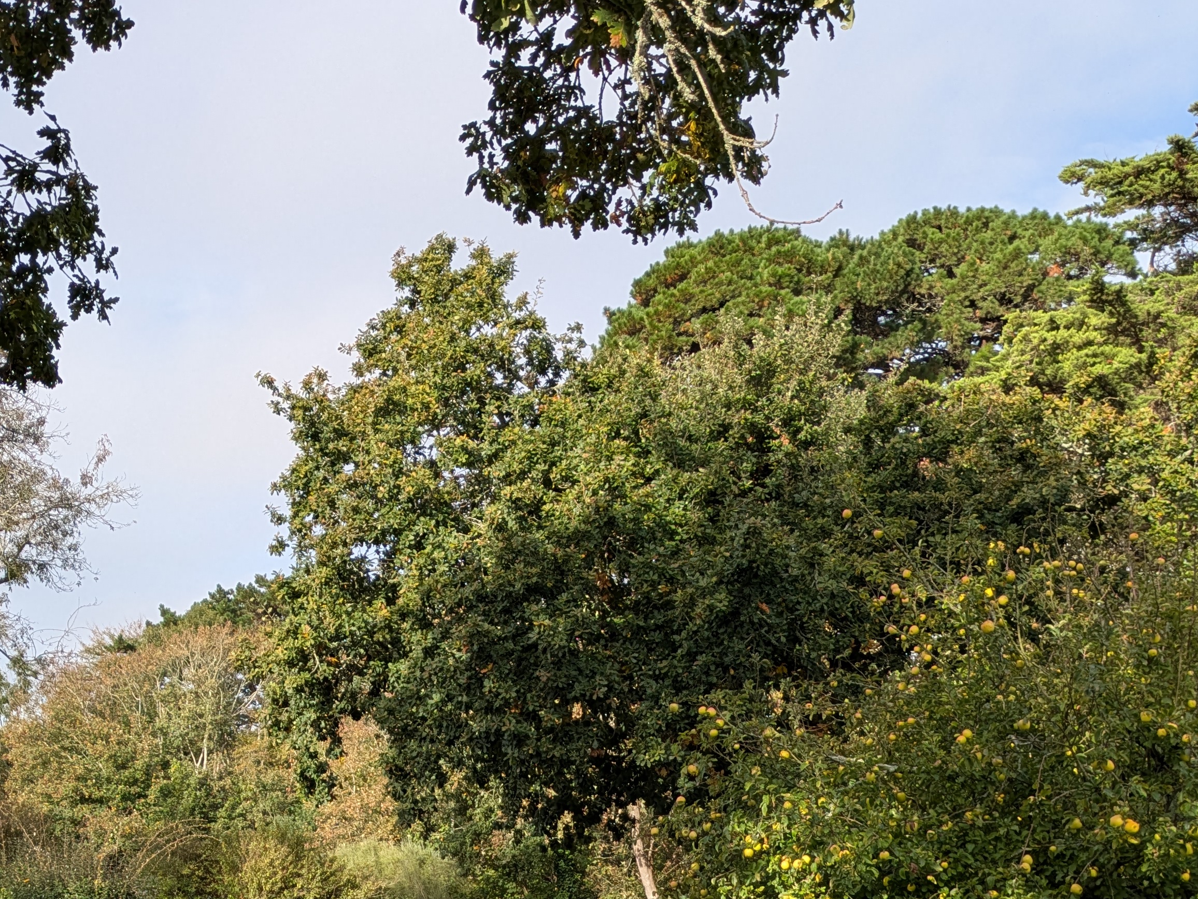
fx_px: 1731
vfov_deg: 27.7
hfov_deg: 37.9
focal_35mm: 50
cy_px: 857
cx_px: 427
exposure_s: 1/1147
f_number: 1.89
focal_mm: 5.43
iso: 53
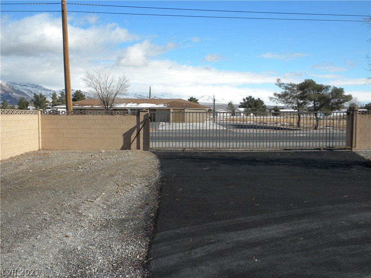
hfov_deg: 50.1
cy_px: 139
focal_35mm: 37
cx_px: 186
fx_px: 397
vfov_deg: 38.7
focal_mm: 6.6
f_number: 10
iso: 64
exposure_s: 1/135
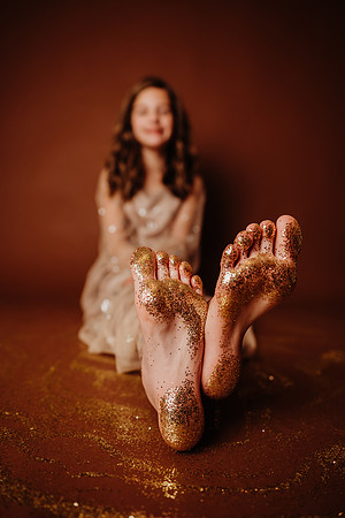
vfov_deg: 73.7
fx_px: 345
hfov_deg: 53.1
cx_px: 172
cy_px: 259
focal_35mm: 24
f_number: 2.5
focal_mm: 24
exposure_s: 1/160
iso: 100
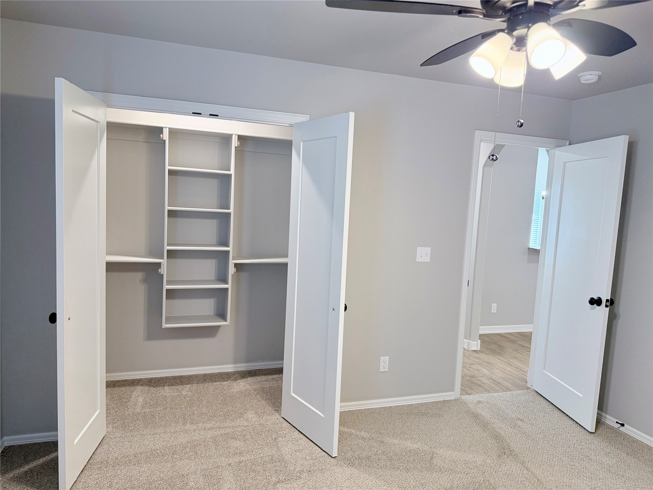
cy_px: 245
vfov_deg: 56.8
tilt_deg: -4.7
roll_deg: -2.5
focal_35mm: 24
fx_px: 453
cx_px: 326
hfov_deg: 71.6
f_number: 1.78
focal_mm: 6.76
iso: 250
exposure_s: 1/120
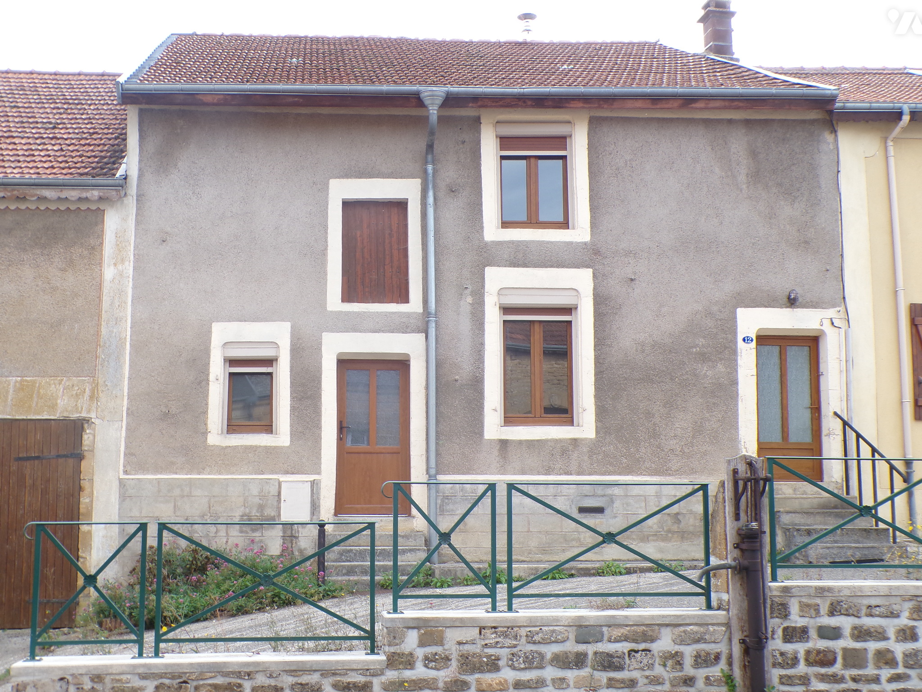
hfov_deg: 44.8
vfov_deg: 34.3
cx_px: 461
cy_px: 346
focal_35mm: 42
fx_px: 1119
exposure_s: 1/120
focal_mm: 7.6
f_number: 5.1
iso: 100
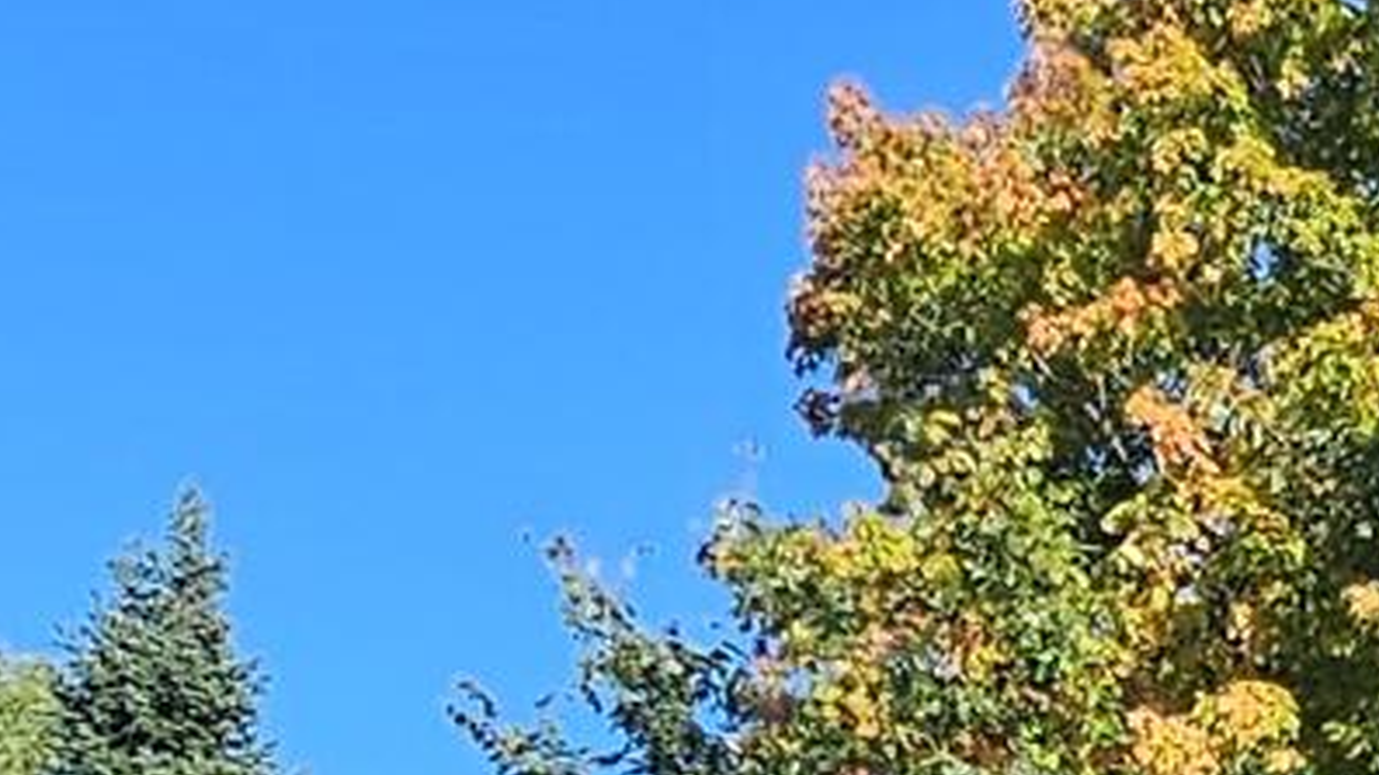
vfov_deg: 10.5
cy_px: 1463
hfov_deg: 19.3
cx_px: 1466
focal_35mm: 107
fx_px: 3911
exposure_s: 1/1384
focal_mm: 2.2
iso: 50
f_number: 2.2
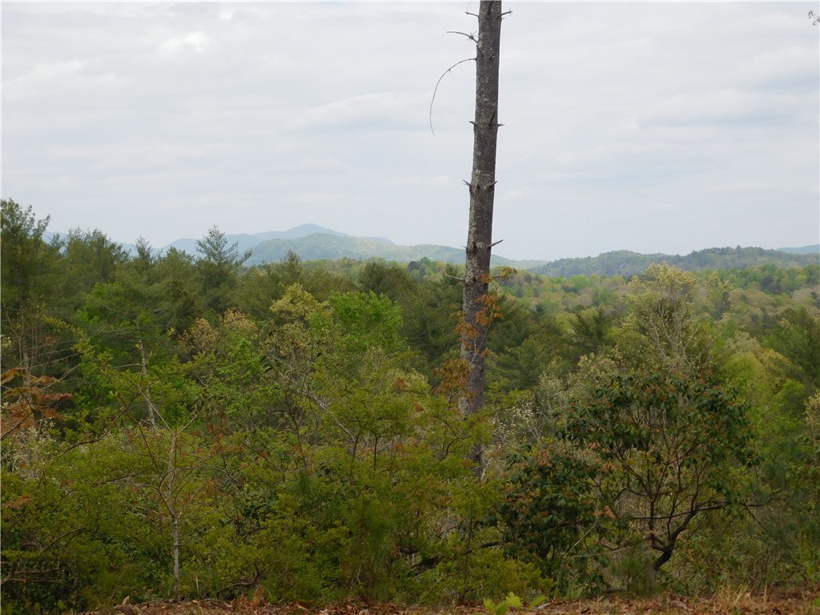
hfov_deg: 24.4
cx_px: 410
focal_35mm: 80
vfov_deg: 18.4
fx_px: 1895
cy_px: 308
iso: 125
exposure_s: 1/800
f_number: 4.4
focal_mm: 14.2
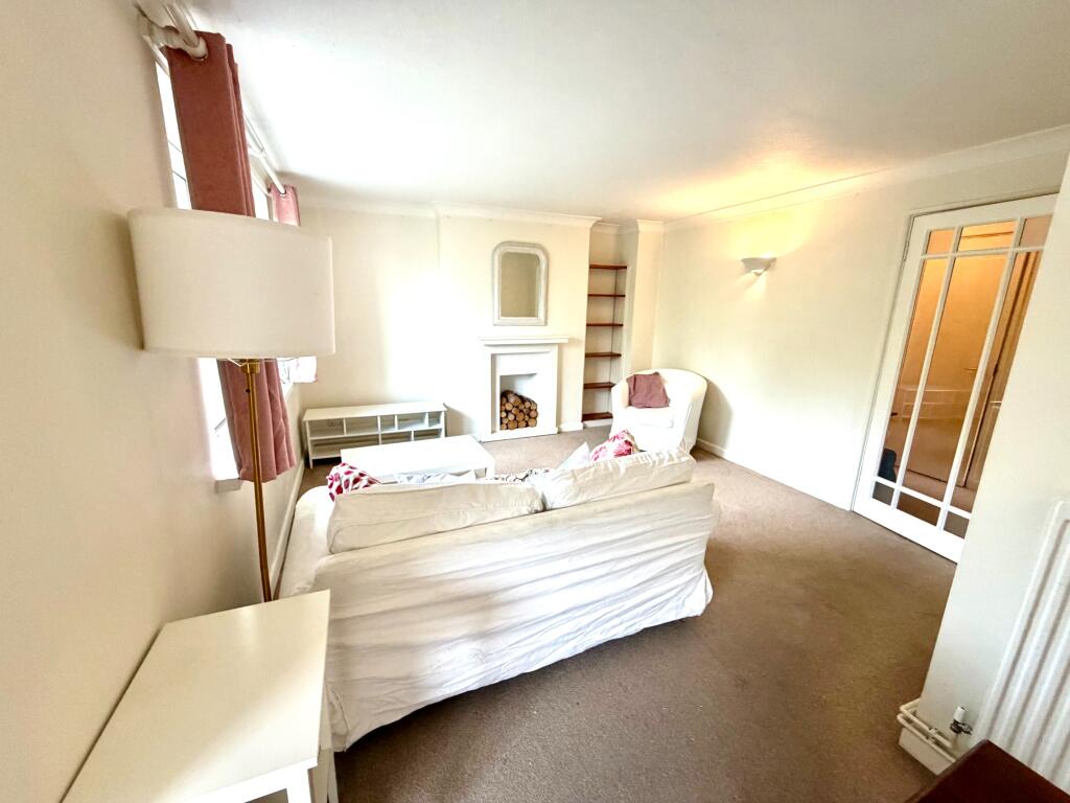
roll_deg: -0.8
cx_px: 535
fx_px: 433
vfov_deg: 85.7
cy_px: 402
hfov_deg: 102.1
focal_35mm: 14
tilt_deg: -13.0
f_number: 2.2
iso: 320
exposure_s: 1/90
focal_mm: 2.22
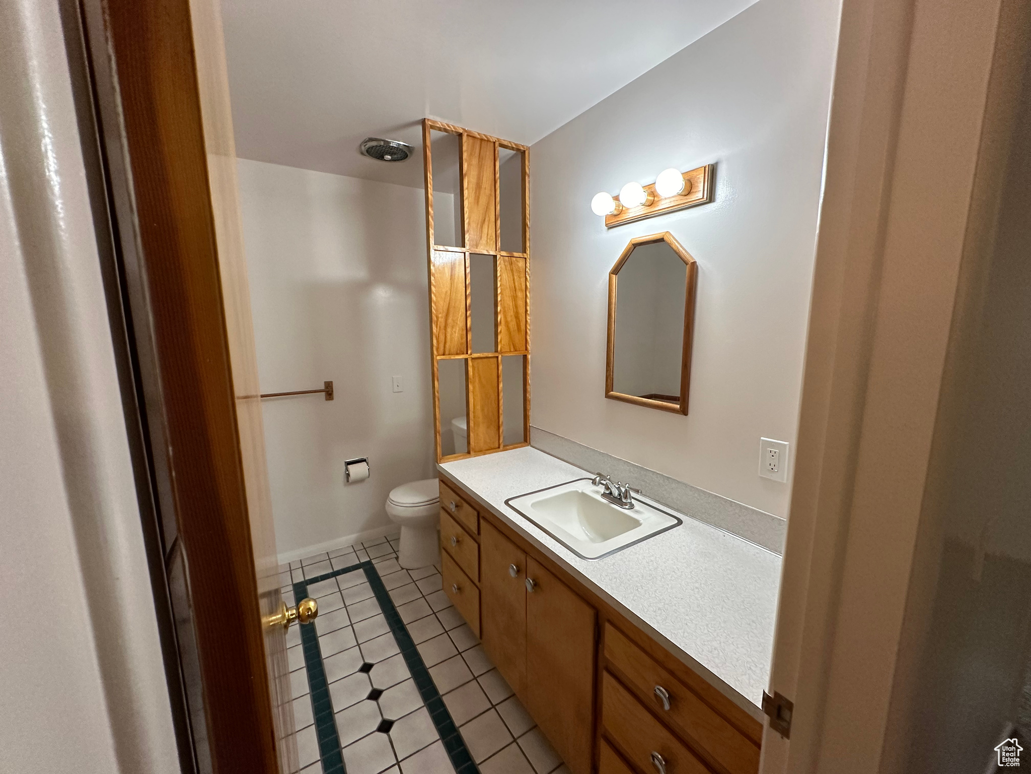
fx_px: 417
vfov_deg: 85.7
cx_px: 516
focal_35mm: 14
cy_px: 387
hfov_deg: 102.1
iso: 320
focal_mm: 2.22
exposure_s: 1/120
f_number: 2.2
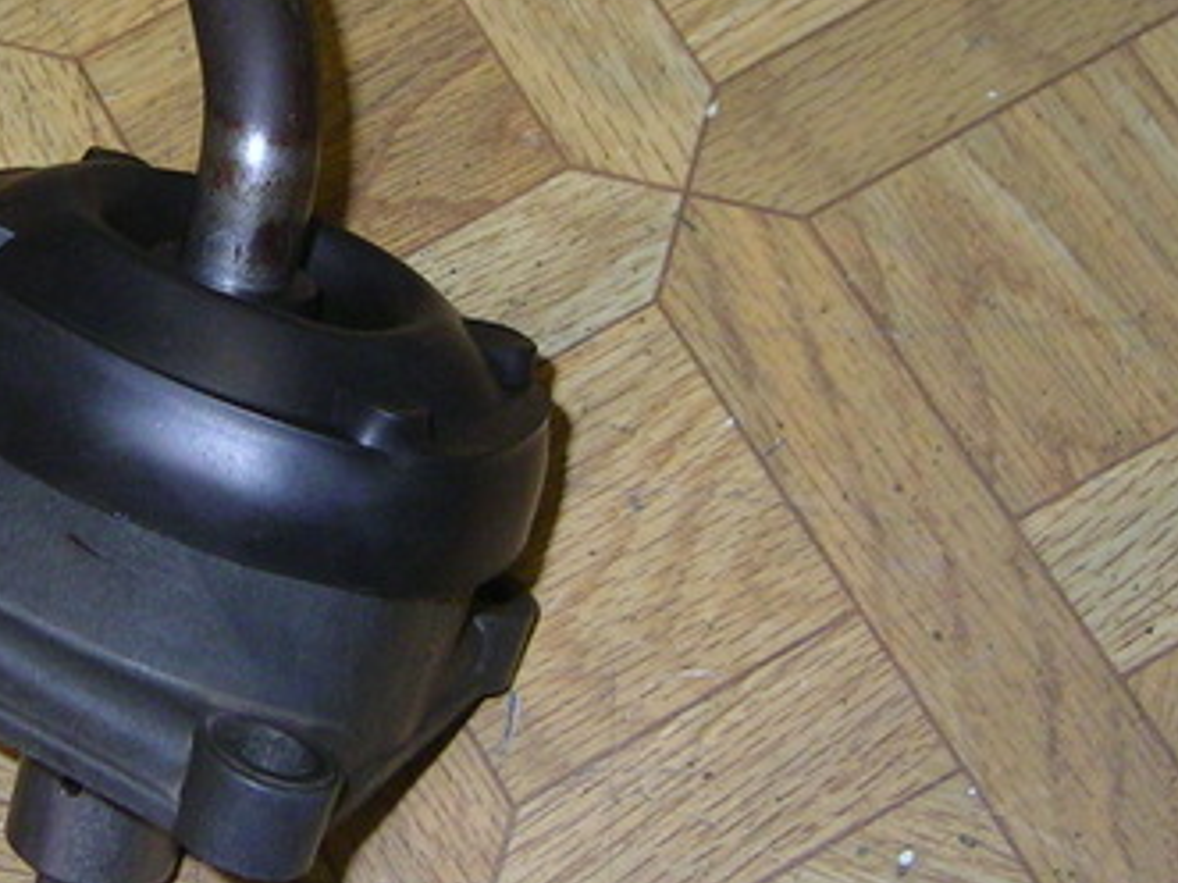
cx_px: 274
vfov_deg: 16.9
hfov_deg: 22.3
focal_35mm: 87
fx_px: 2960
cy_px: 271
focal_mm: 5.6
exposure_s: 1/30
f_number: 2.8
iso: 100
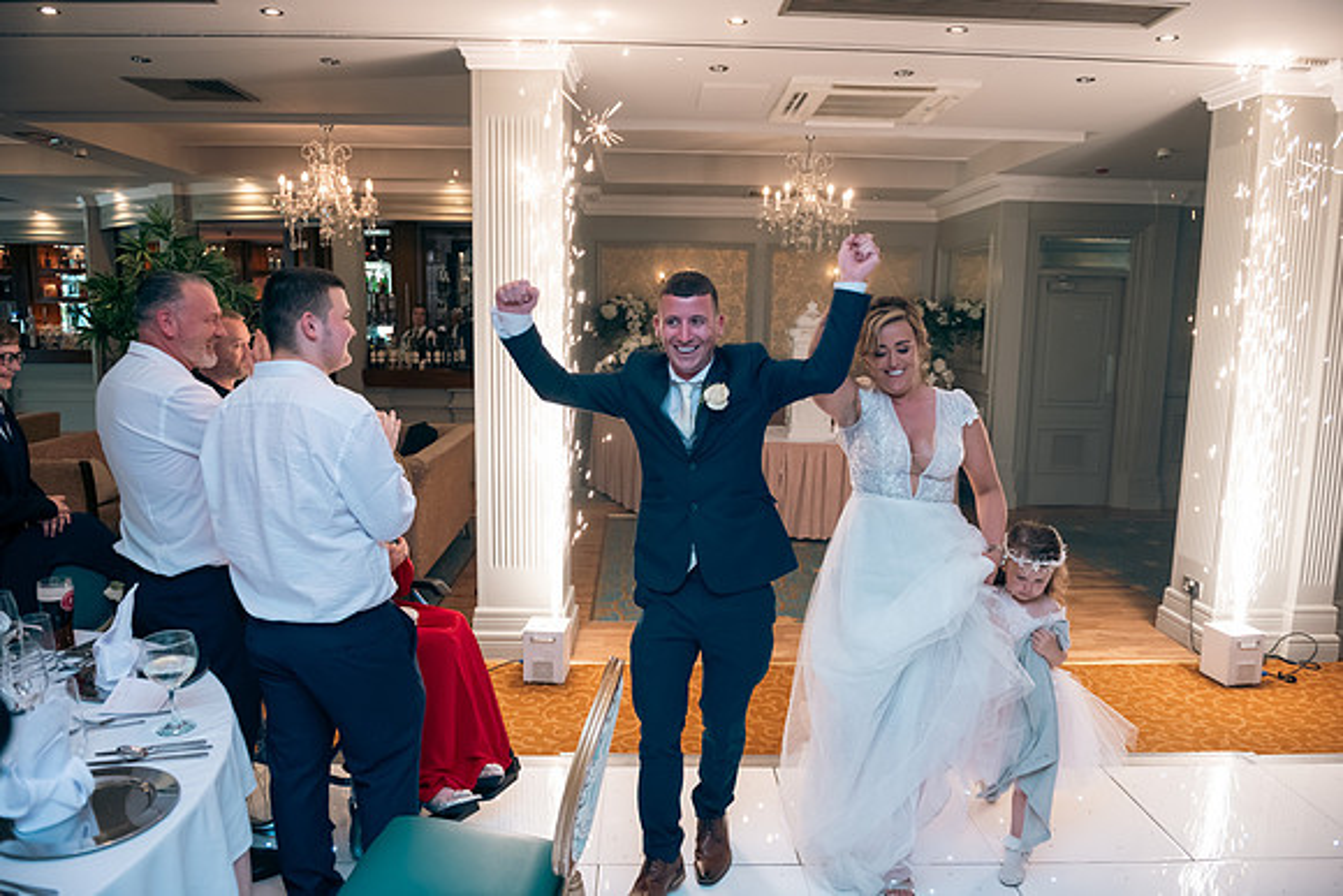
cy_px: 448
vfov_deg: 53.2
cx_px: 672
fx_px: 896
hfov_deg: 73.7
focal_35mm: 24
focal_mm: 24
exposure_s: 1/160
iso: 640
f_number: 3.5
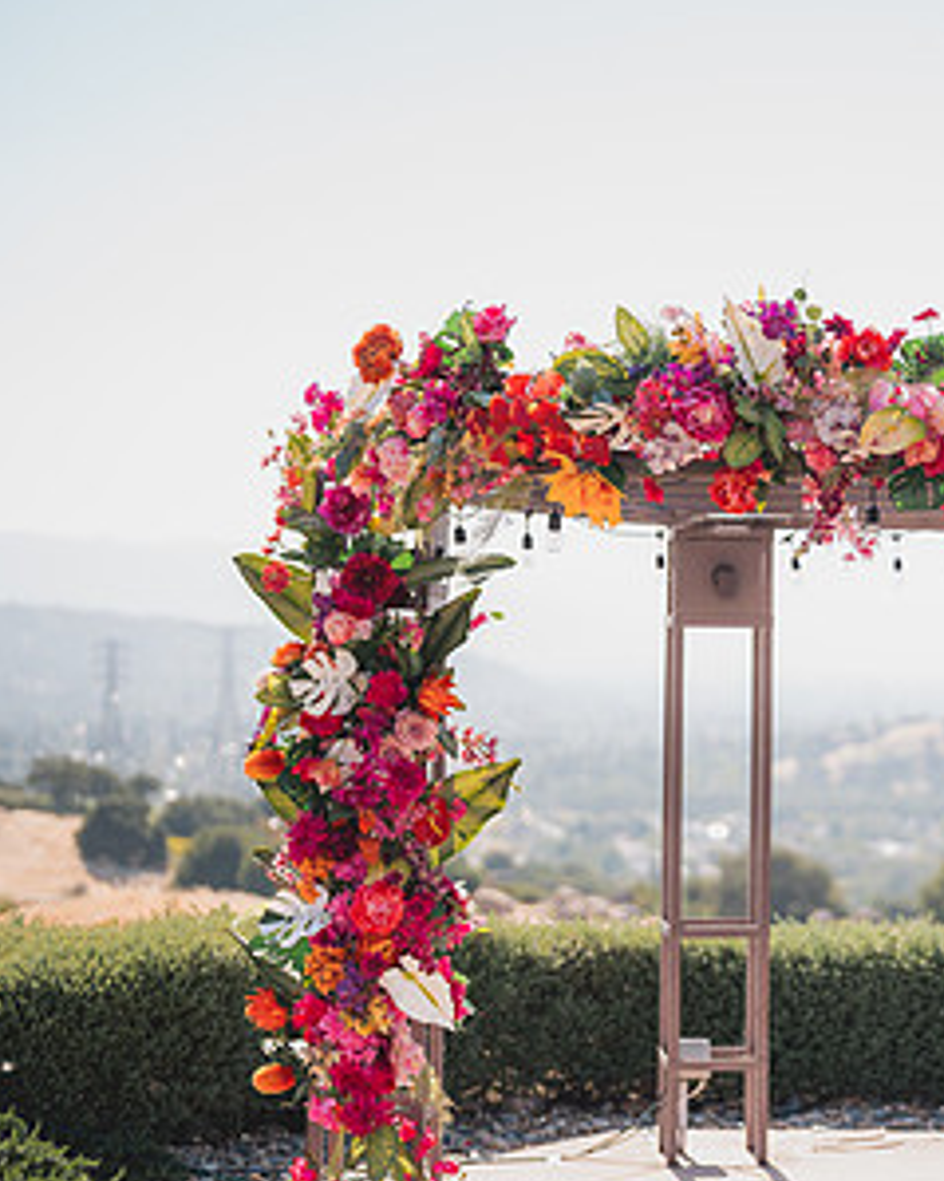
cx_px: 980
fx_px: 3180
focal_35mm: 91
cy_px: 717
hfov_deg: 16.5
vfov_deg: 21.0
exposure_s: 1/2500
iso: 50
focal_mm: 50
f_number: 1.2
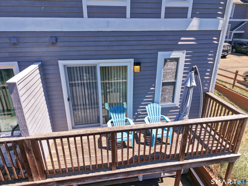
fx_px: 172
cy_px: 93
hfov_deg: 71.6
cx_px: 124
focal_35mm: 24
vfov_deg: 56.8
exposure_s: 1/1500
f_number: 1.8
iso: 200
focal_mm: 8.7
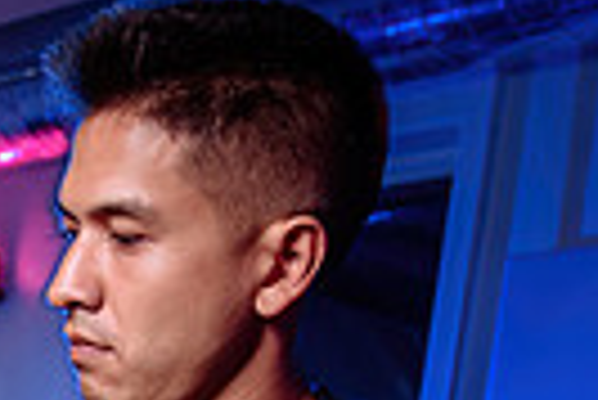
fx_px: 1879
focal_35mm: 113
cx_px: -270
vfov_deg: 11.1
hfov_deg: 16.6
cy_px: 771
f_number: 3.2
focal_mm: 24
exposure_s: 1/50
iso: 800
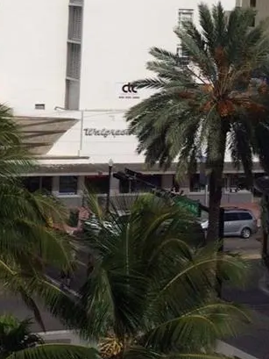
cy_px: 10
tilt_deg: -2.7
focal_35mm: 85
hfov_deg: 16.2
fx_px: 880
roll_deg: -1.2
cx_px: -107
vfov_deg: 22.2
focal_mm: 4.15
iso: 40
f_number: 2.2
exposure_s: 1/8264
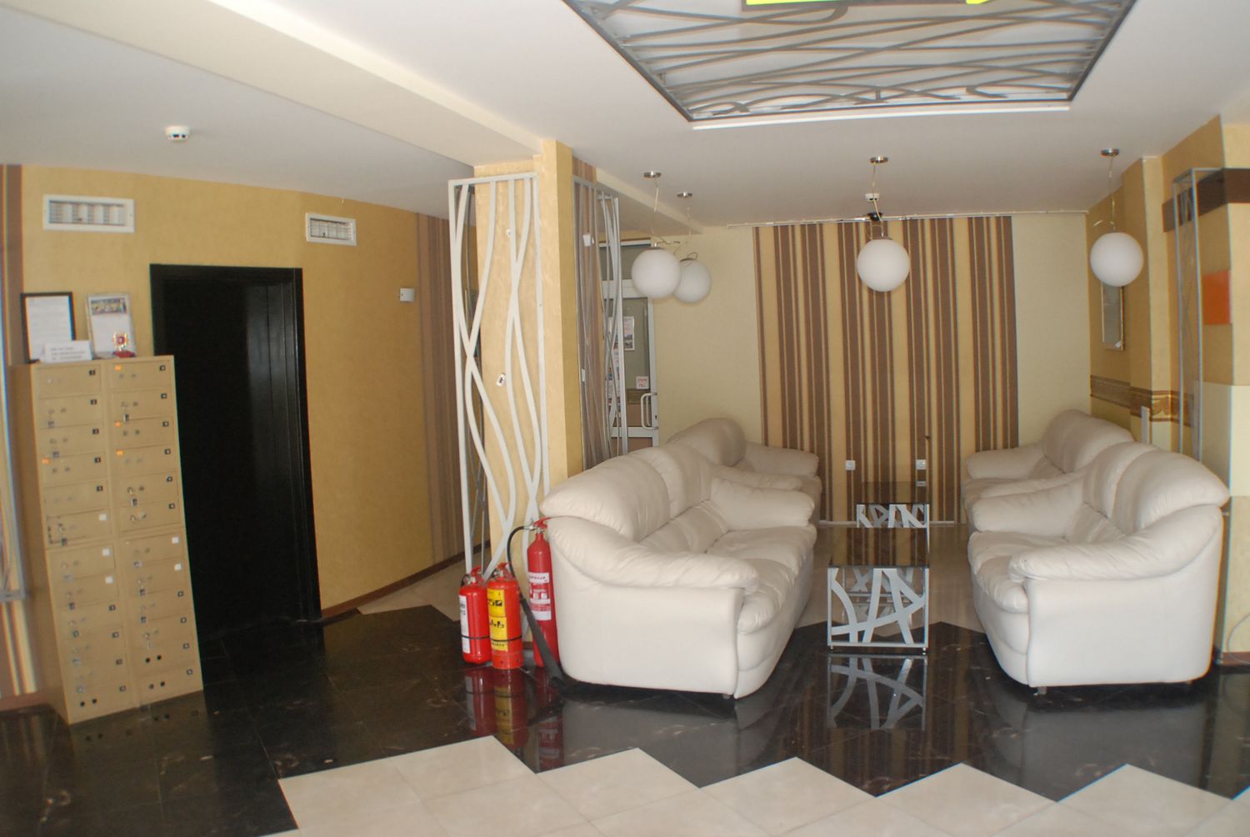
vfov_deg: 37.0
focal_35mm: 36
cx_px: 625
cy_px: 418
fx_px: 1251
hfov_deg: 53.1
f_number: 5
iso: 1000
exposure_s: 1/100
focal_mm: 24
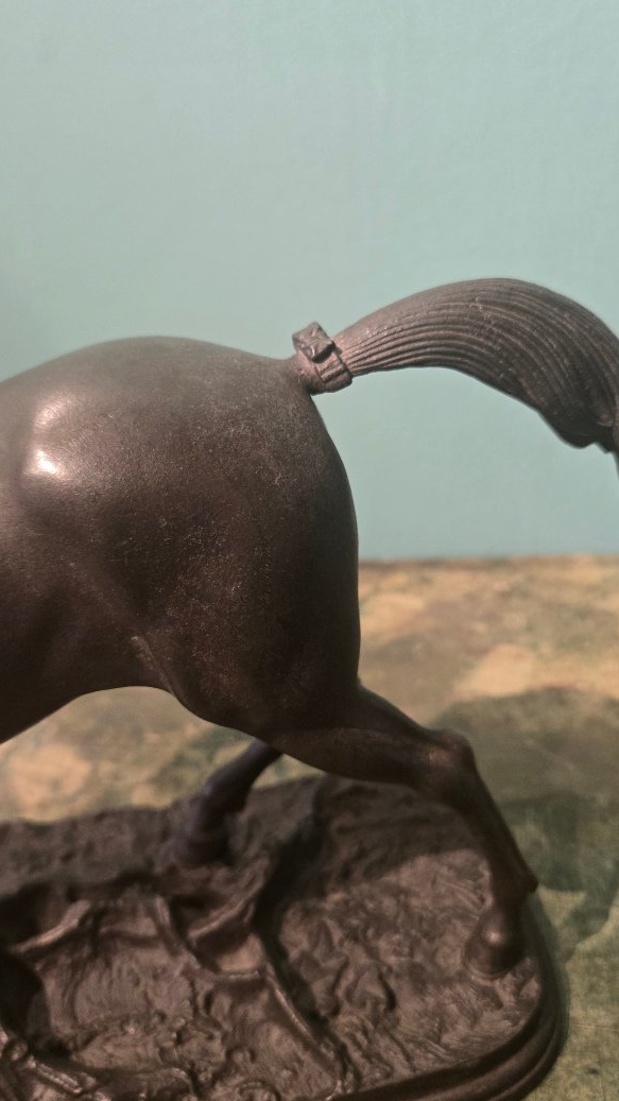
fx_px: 847
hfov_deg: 40.1
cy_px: 540
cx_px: 285
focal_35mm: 29
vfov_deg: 66.1
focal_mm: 5.4
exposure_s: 1/100
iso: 800
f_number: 1.8
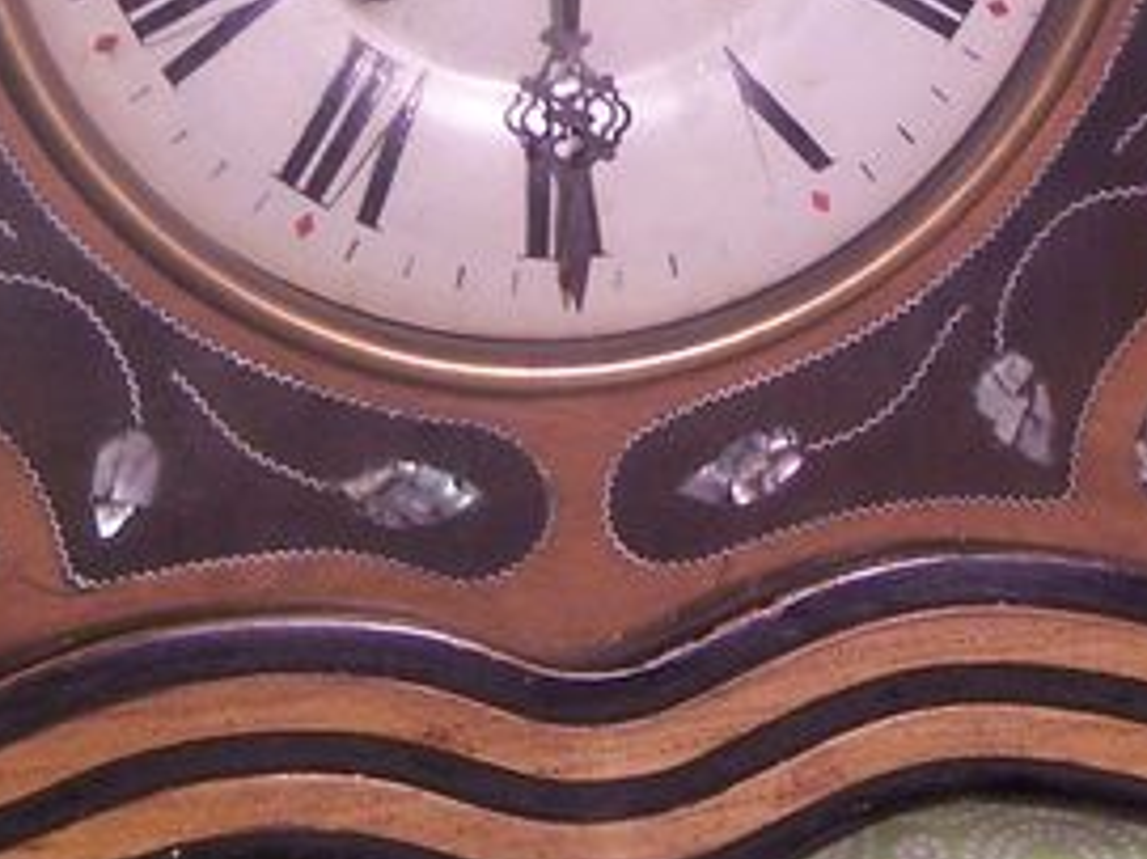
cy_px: -330
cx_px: 711
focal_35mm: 133
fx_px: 4405
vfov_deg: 10.8
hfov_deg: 14.8
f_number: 2.8
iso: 160
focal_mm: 6.2
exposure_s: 1/25
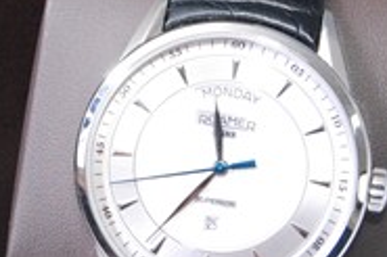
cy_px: 162
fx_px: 1675
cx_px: 65
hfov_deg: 13.1
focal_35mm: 156
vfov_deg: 8.8
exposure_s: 1/125
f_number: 18
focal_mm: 48
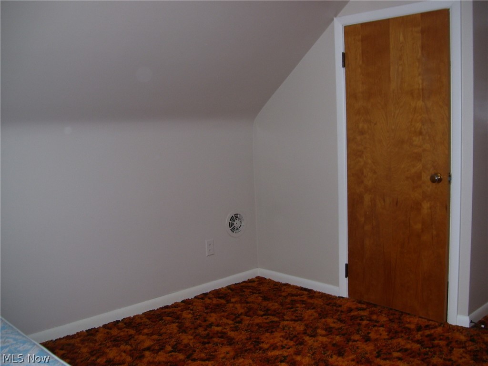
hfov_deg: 51.4
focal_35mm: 36
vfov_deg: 39.7
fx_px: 508
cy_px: 183
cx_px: 244
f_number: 2.7
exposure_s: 1/60
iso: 80
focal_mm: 6
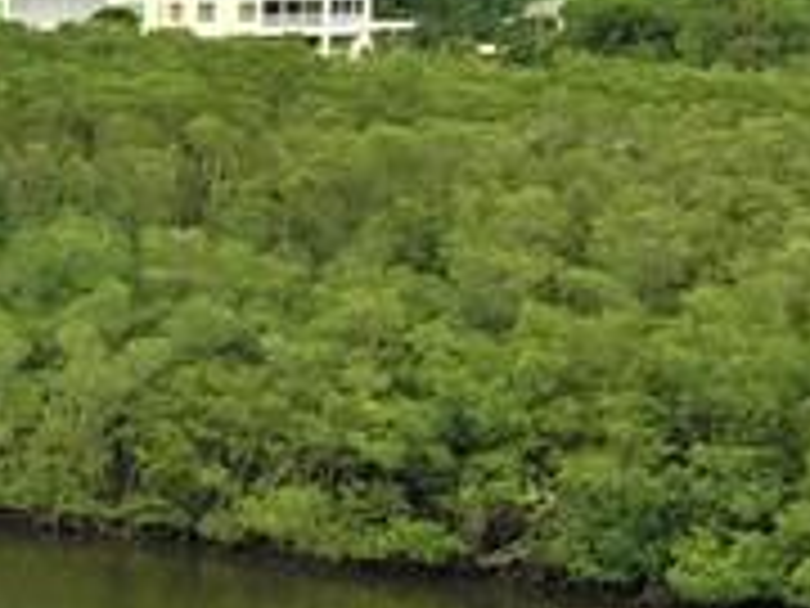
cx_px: -945
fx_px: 3861
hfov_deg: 10.7
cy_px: 216
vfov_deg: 9.0
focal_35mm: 165
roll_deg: -0.2
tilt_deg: -4.8
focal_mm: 4.15
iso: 25
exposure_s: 1/396
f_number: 2.2
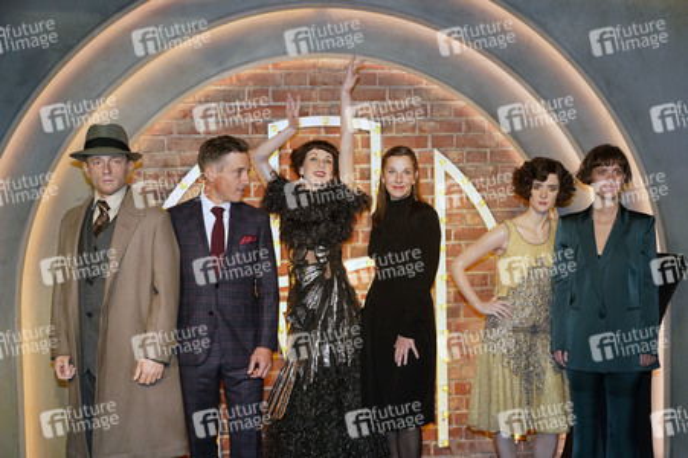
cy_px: 229
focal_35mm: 46
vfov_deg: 29.2
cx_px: 344
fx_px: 878
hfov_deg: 42.8
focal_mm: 46
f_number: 4
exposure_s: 1/100
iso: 2000
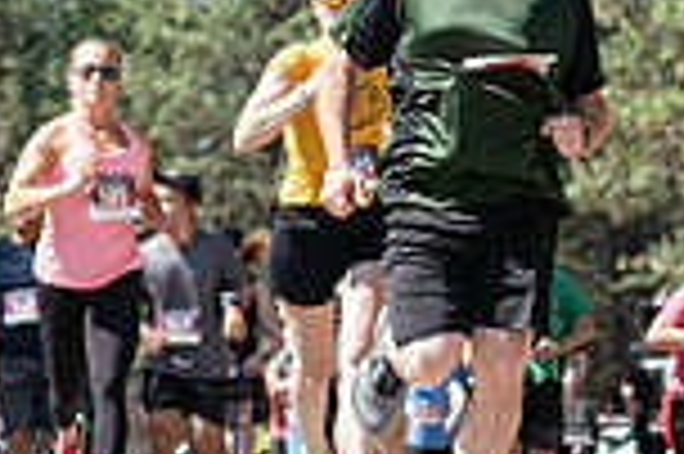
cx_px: -81
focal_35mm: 283
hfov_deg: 7.2
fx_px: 5371
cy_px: 169
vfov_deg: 4.8
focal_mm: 74
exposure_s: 1/500
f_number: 4
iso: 100
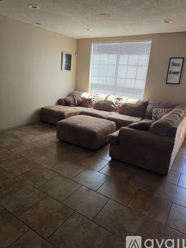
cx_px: 92
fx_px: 172
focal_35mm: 24
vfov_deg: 71.6
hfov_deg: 56.8
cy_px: 122
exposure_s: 1/120
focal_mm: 5.4
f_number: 1.8
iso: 250
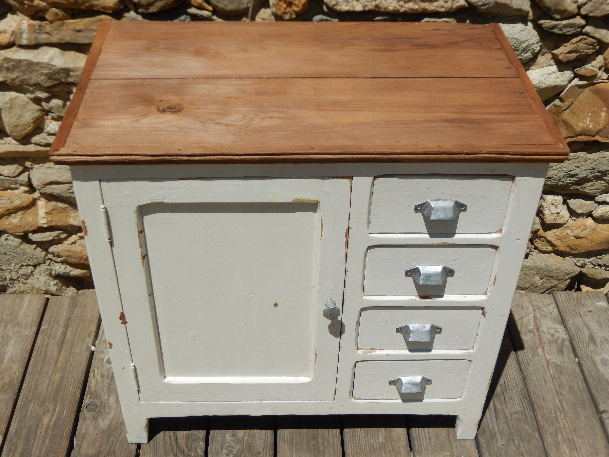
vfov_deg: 32.2
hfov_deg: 42.1
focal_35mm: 45
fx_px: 792
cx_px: 304
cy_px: 228
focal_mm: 8.1
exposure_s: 1/500
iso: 125
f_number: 8.6
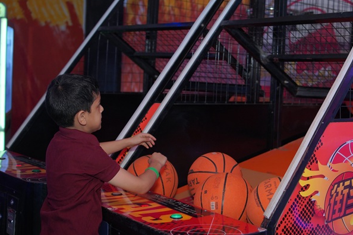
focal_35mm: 56
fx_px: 549
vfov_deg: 24.1
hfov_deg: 35.3
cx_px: 231
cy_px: 82
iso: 800
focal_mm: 35
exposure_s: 1/125
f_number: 2.2
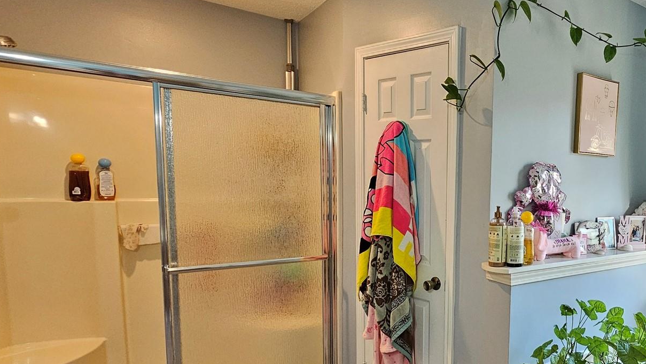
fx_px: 411
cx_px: 523
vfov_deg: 47.4
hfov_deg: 68.5
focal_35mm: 24
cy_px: 219
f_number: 2.2
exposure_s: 1/60
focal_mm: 2.2
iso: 320
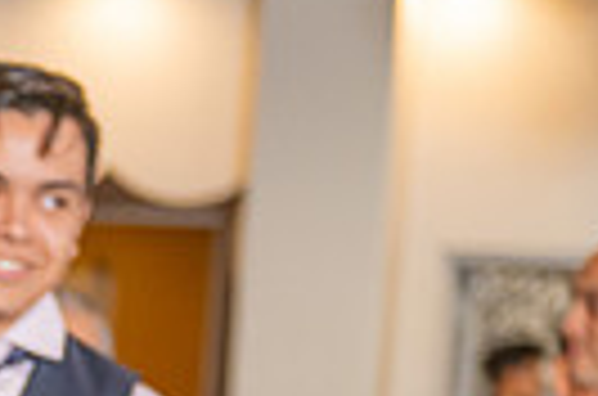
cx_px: -378
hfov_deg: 9.5
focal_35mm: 210
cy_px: 695
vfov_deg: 6.4
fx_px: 3480
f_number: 2.8
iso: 800
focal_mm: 48
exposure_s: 1/125
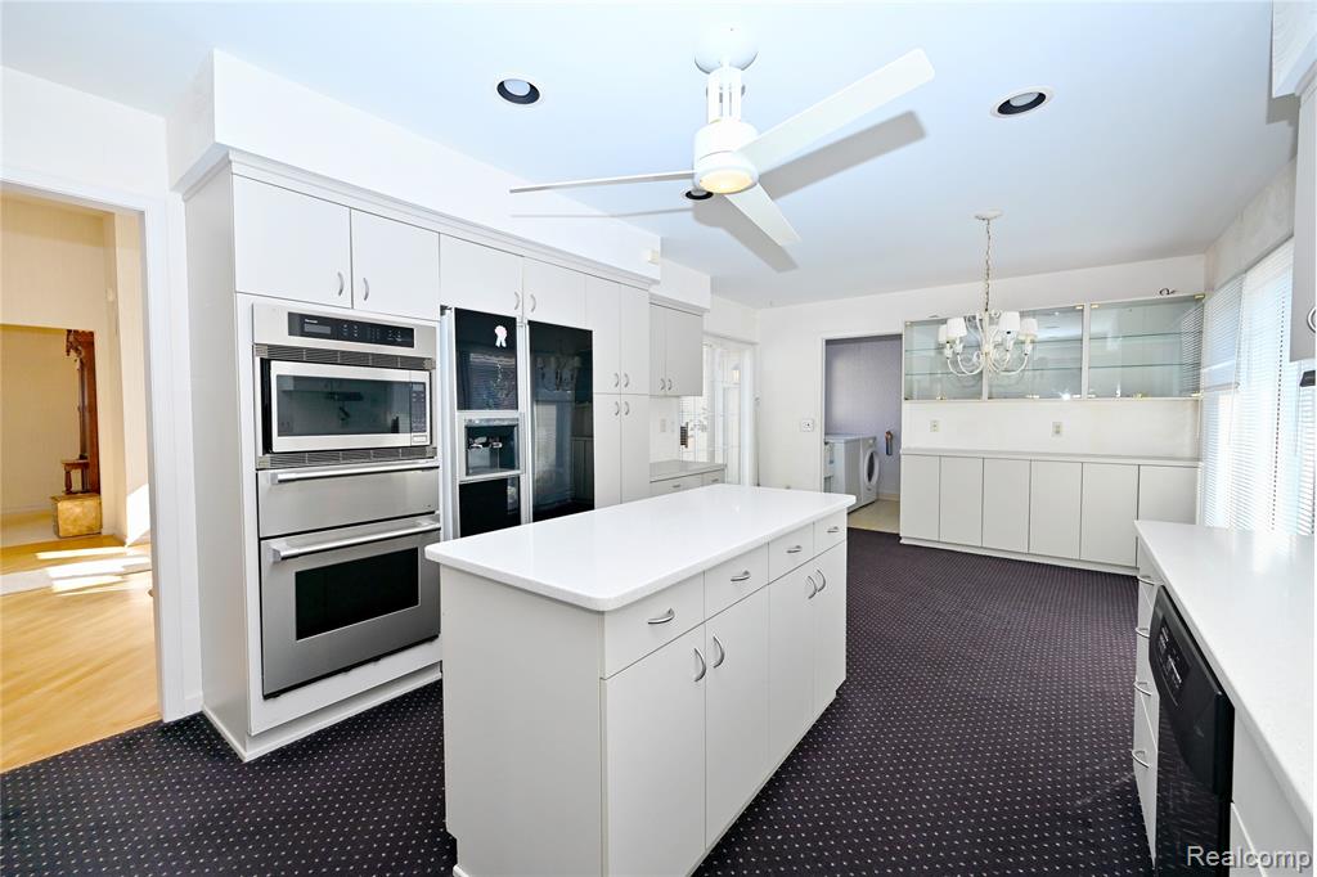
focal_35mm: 14
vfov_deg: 81.2
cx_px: 658
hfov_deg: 104.3
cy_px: 438
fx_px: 512
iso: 250
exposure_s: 1/60
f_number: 8
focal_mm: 14
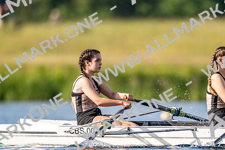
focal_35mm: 861
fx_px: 5385
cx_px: 160
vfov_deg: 1.6
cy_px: 86
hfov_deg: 2.4
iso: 280
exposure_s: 1/2500
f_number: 4
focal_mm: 600
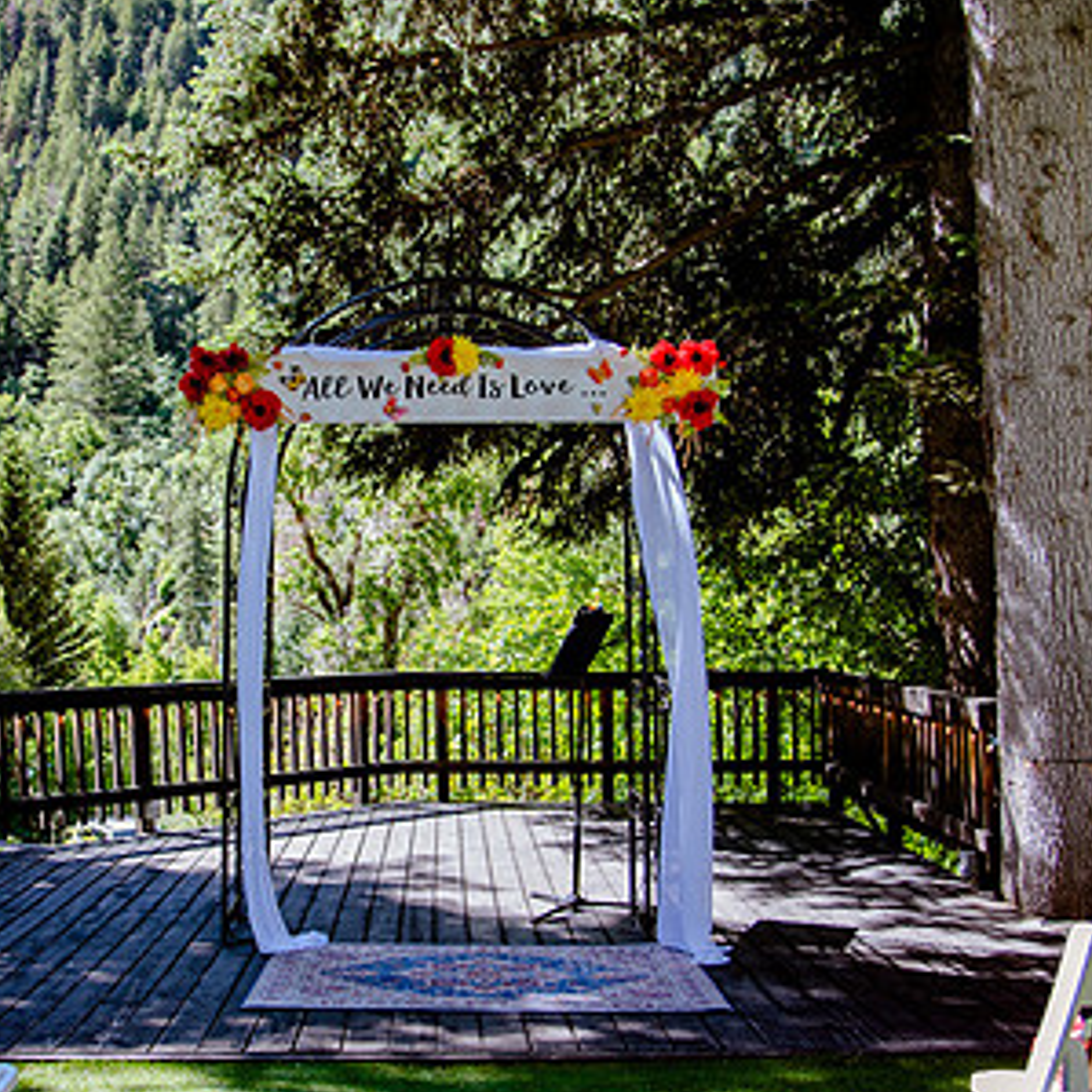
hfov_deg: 40.5
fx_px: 1463
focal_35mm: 41
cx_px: 376
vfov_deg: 40.9
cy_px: 608
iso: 250
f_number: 4
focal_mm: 24
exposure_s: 1/320
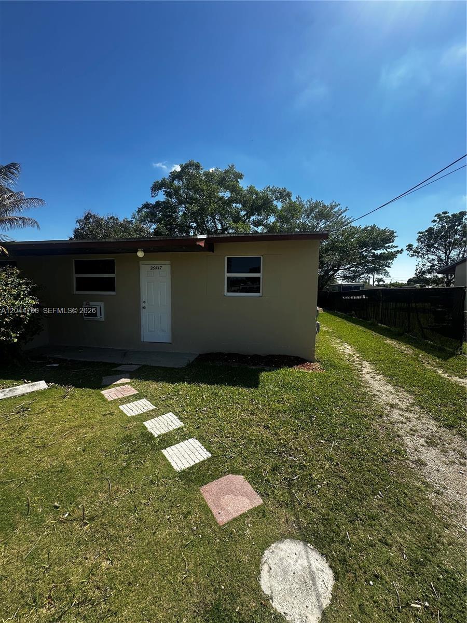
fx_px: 252
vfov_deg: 102.1
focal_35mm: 14
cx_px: 234
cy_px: 312
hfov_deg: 85.7
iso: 40
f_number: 2.2
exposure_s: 1/1159
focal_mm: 2.22
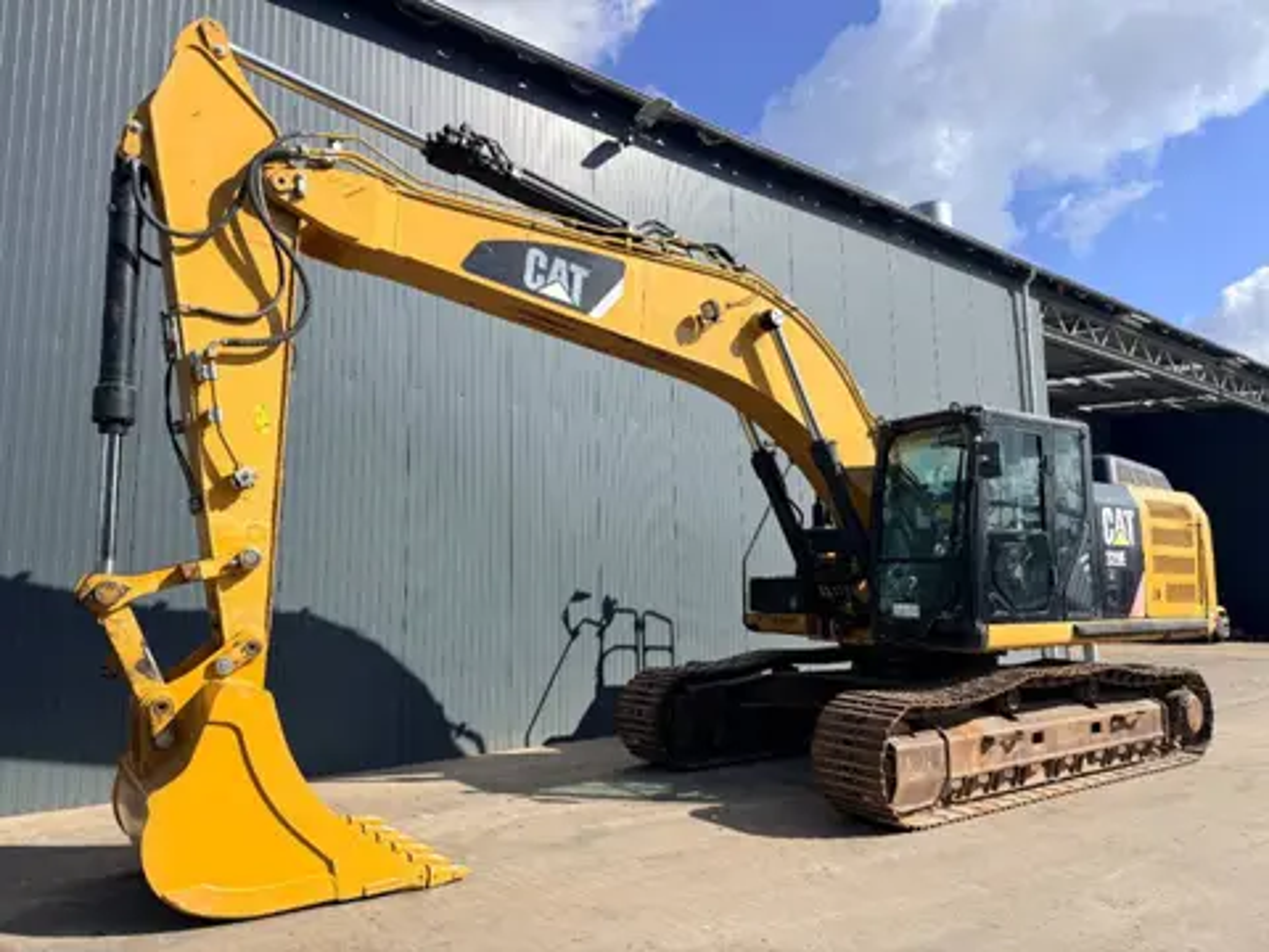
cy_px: 476
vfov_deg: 56.8
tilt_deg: +7.6
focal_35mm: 24
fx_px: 880
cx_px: 634
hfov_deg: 71.6
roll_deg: +0.2
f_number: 1.78
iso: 80
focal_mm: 6.76
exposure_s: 1/4405
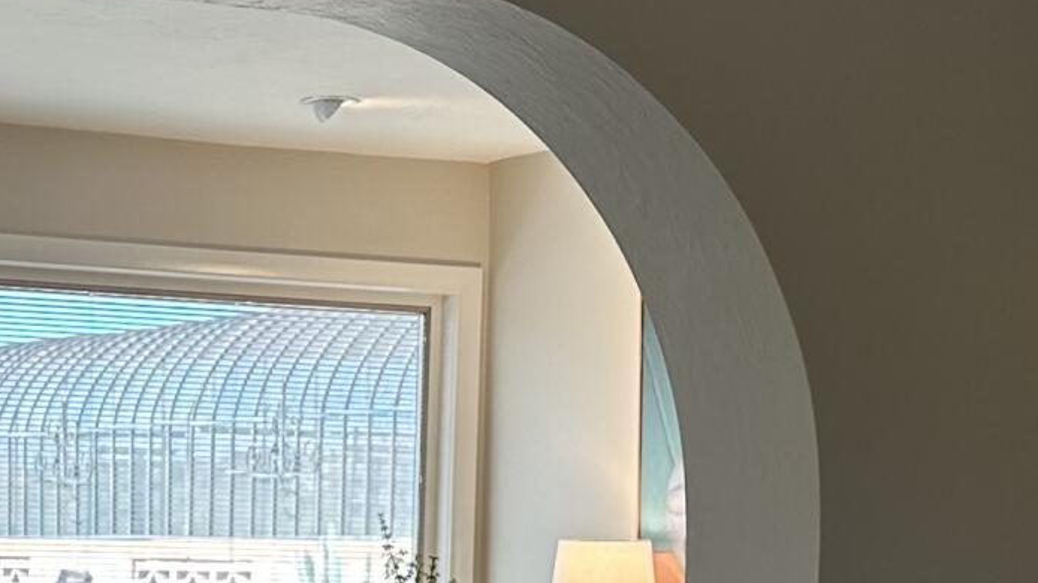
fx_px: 3109
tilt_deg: -2.7
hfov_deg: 18.4
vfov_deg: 10.5
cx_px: -10
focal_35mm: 113
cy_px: 686
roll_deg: -1.2
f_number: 1.78
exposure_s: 1/187
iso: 80
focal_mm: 6.86
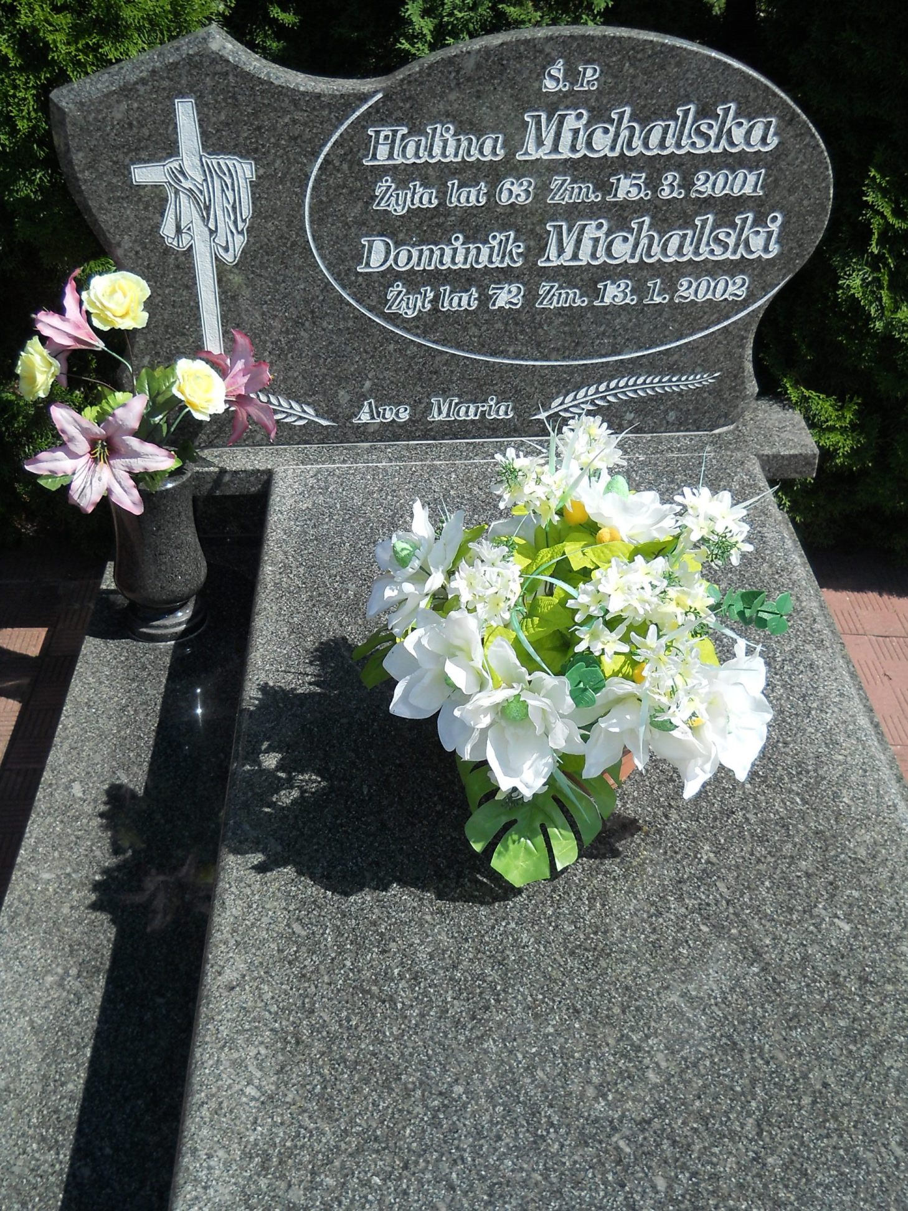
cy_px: 606
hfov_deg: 35.1
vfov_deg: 45.8
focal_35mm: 41
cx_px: 454
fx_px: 1434
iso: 80
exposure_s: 1/320
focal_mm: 6.72
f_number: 5.5
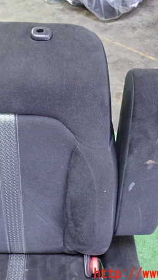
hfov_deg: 26.9
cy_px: 141
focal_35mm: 44
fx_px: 328
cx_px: 47
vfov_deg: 46.4
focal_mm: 5.4
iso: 800
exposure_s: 1/30
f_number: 2.3
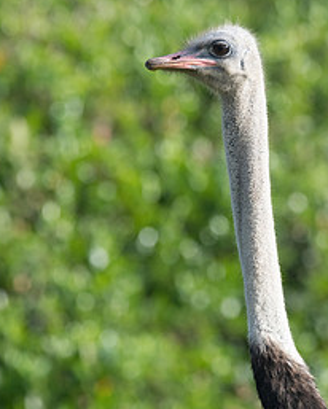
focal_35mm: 986
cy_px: 271
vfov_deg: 2.0
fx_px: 11950
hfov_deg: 1.6
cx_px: 189
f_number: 9
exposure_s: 1/800
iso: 800
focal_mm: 600
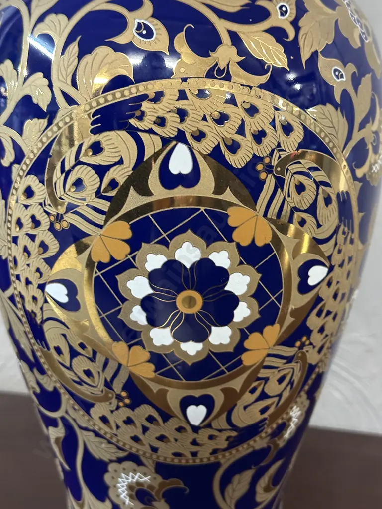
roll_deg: -0.6
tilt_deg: -12.8
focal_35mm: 48
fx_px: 706
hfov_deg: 30.3
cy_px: 254
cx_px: 191
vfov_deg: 39.7
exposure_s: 1/33
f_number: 1.78
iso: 320
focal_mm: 6.86
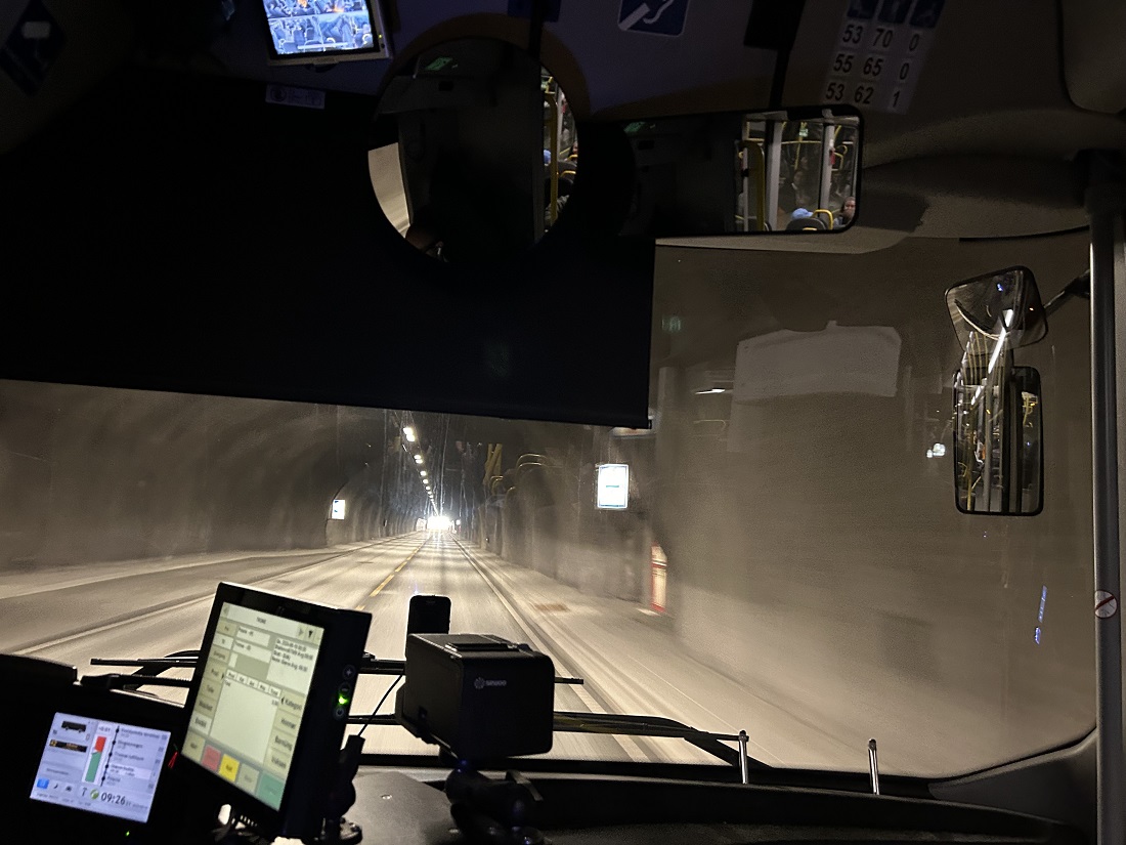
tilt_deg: +5.0
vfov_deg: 53.1
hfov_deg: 67.3
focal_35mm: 26
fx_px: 846
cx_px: 563
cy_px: 422
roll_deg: +0.6
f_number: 1.5
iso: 500
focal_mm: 5.7
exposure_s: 1/25
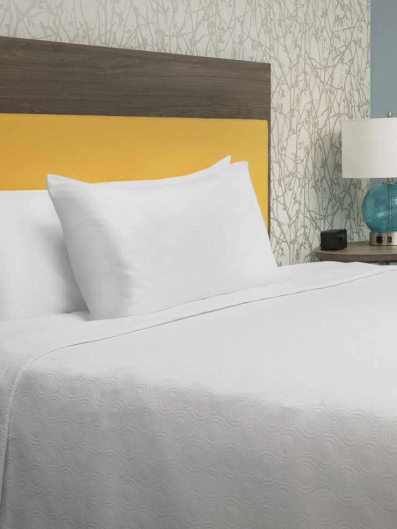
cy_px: 293
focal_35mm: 70
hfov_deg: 20.3
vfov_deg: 27.8
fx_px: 1070
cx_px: 412
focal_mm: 40
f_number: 11
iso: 400
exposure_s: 1/80
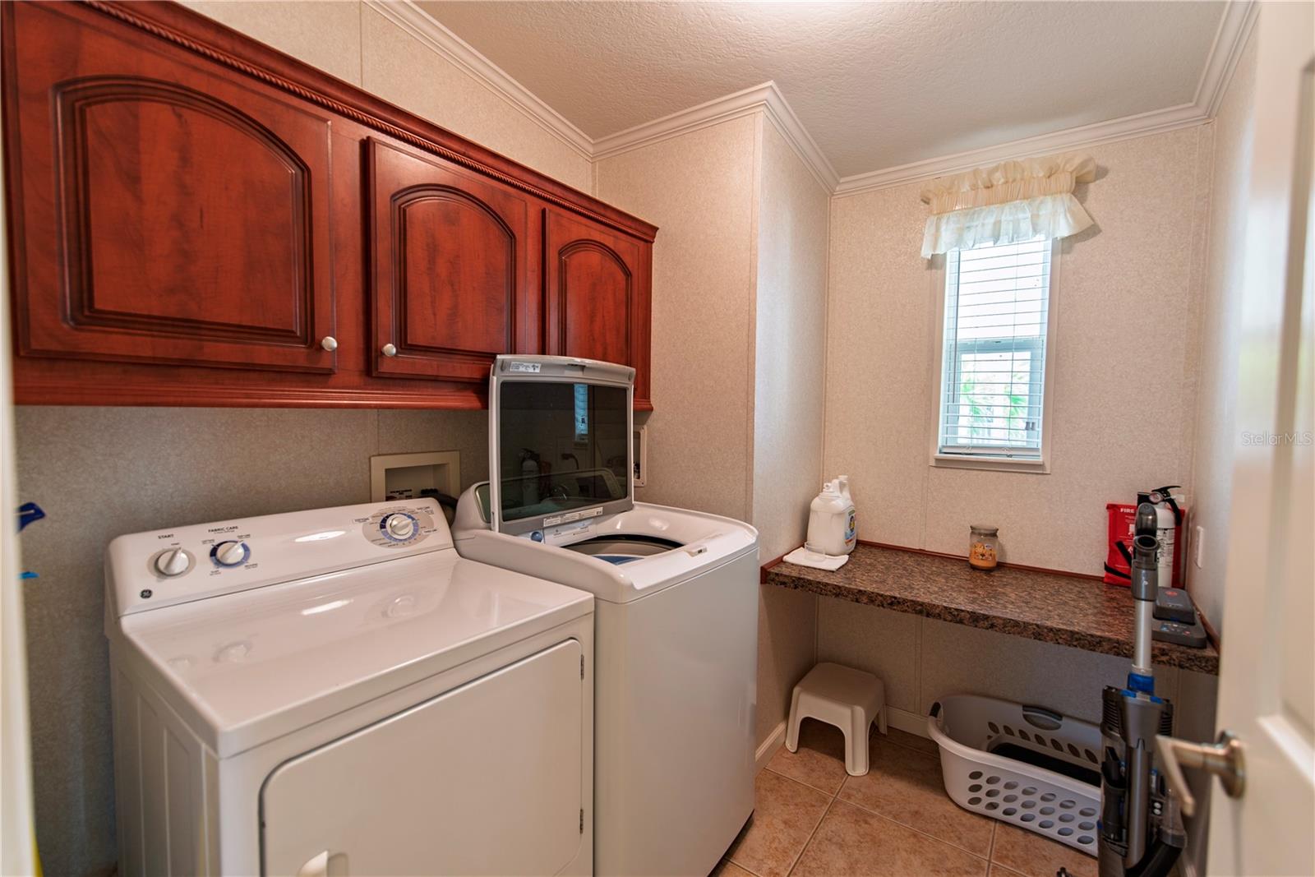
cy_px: 438
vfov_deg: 77.3
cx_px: 658
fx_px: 548
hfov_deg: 100.4
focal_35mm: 15
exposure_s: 1/15
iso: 100
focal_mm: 15
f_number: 2.8
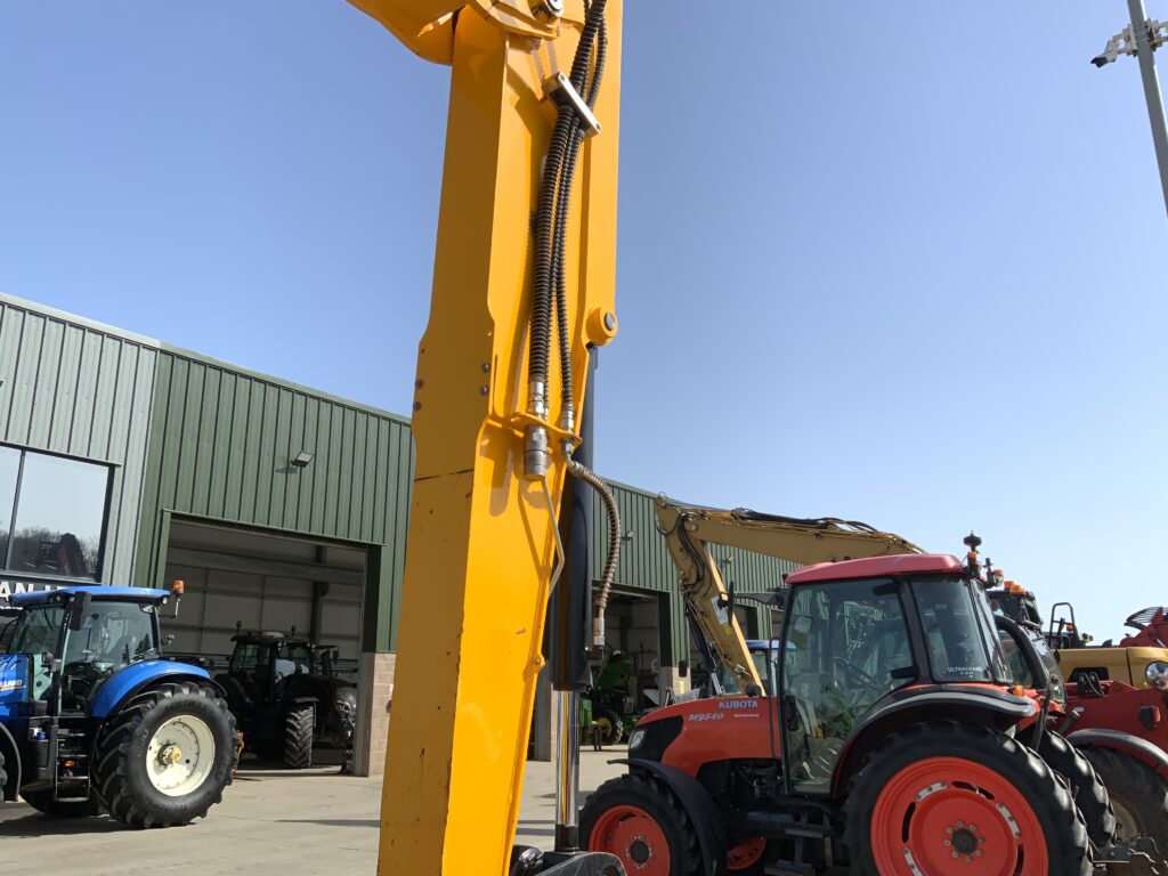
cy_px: 438
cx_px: 584
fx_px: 979
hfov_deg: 61.7
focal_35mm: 29
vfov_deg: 48.2
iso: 16
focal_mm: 3
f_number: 1.8
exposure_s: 1/1626
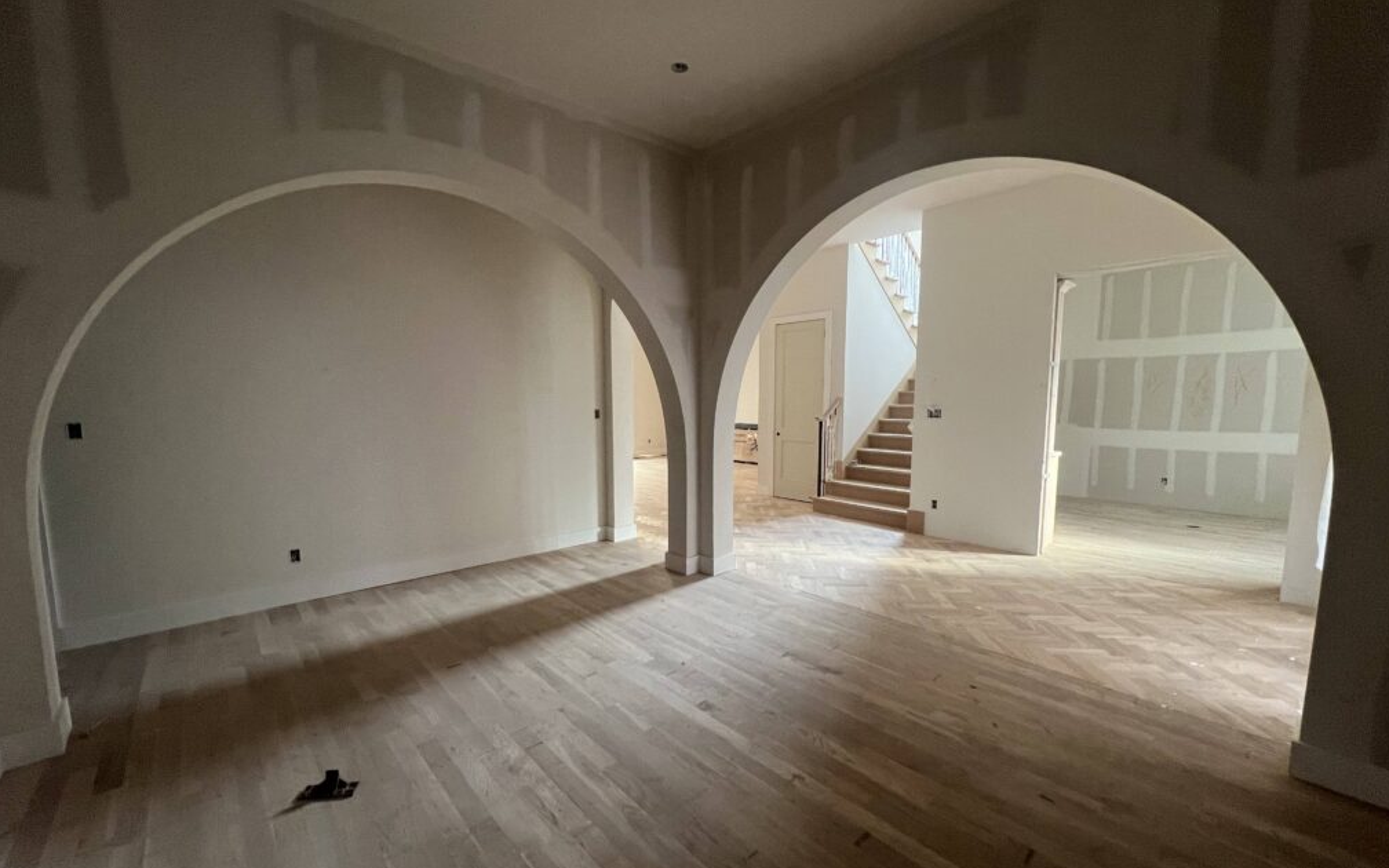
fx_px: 530
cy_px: 459
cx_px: 692
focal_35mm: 14
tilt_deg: -6.3
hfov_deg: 105.3
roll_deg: +0.4
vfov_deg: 78.6
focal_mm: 1.57
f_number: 1.8
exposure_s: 1/60
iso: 250
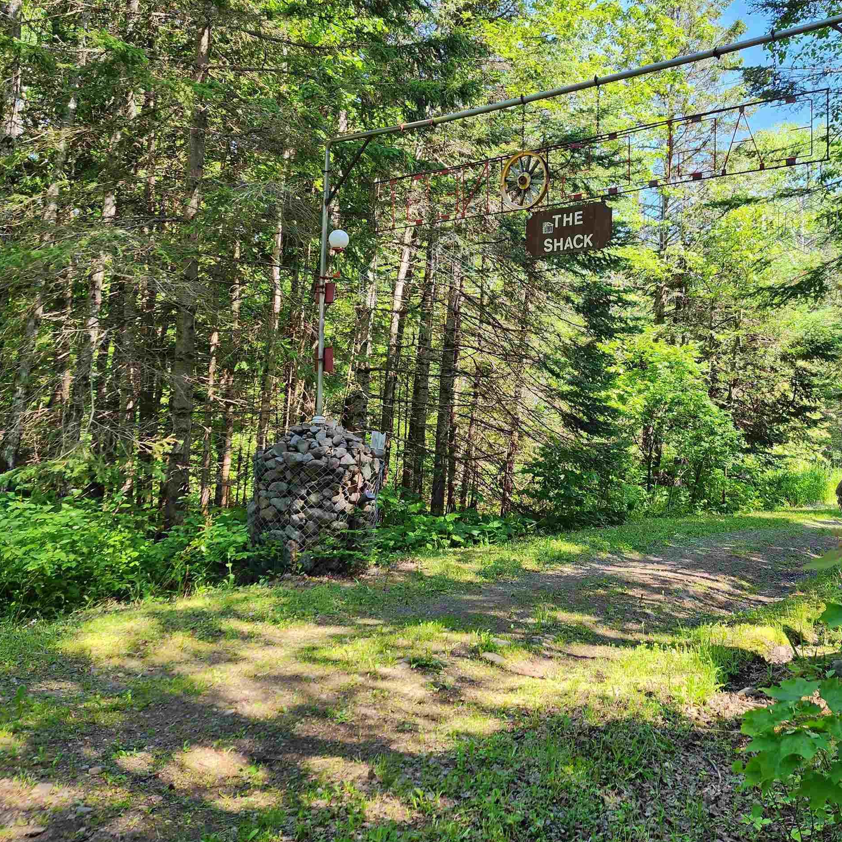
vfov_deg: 49.5
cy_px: 348
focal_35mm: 33
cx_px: 518
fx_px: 908
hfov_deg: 49.3
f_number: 1.8
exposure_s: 1/180
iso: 20
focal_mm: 6.4
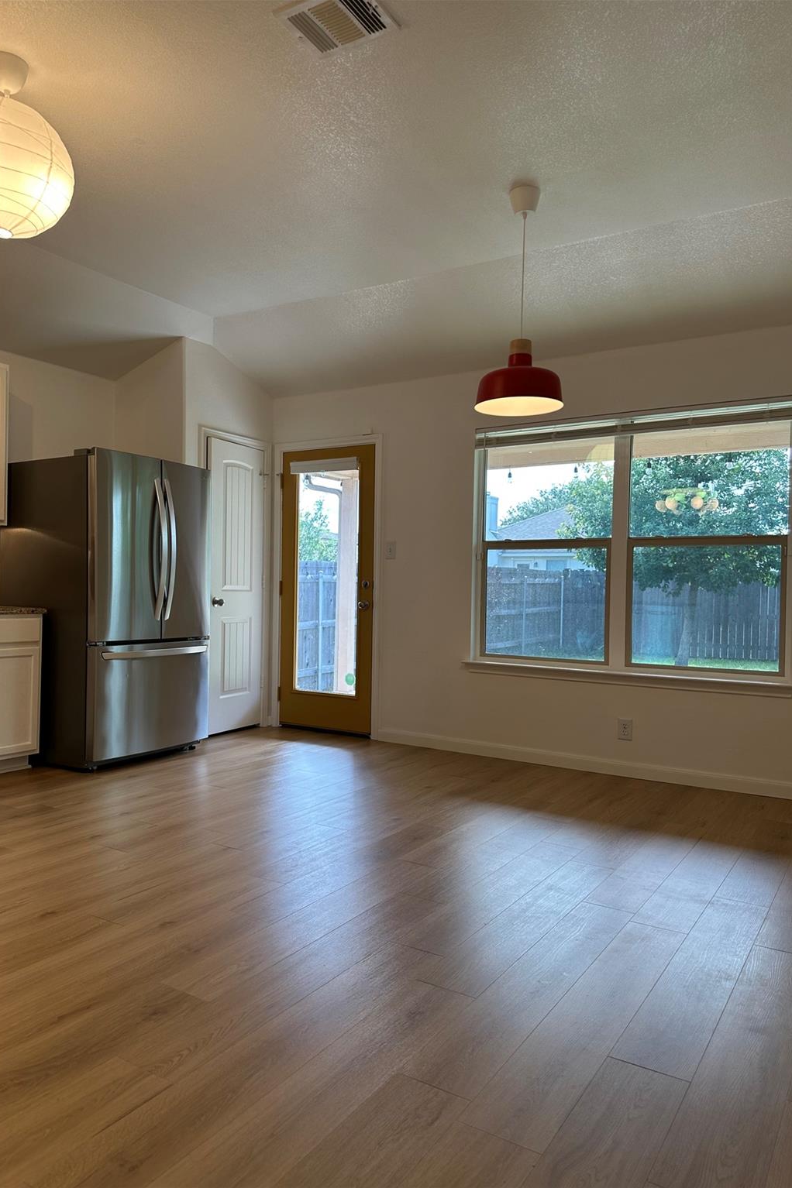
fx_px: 825
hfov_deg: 51.2
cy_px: 594
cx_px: 353
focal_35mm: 25
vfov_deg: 71.5
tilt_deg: -0.5
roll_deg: -2.5
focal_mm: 6.86
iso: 64
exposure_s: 1/200
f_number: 1.78
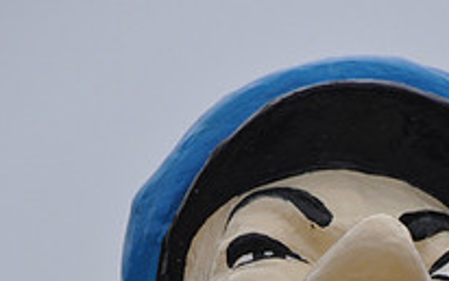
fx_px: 11594
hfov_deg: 2.2
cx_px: 395
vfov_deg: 1.4
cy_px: 380
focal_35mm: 947
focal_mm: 220
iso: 560
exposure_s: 1/1000
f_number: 6.3
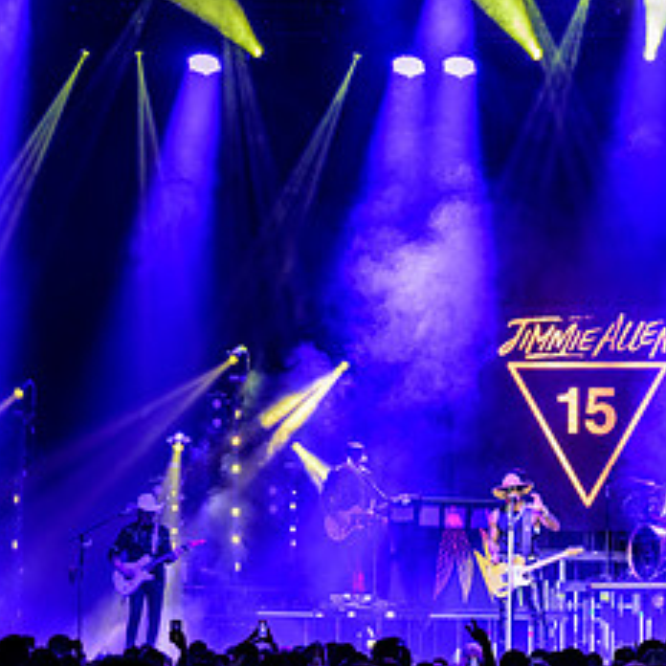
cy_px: 375
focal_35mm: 185
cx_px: 534
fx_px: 4027
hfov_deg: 9.4
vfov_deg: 9.5
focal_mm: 86
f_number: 5
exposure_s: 1/50
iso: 640
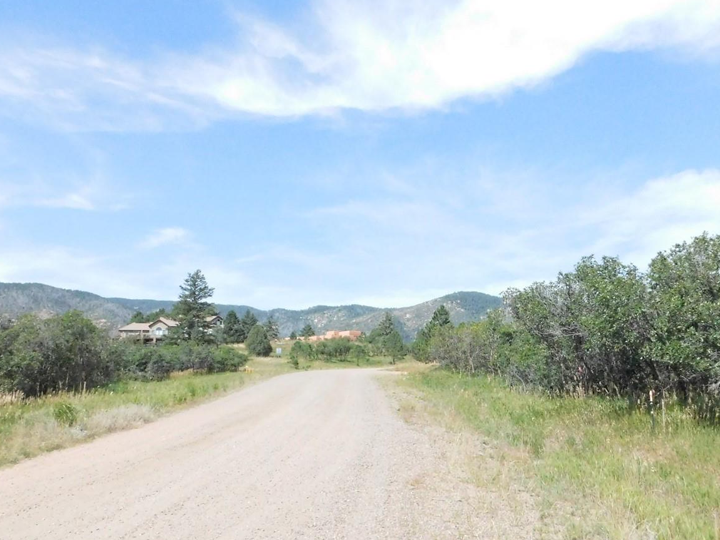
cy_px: 280
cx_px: 414
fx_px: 666
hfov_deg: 56.6
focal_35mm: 32
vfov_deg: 44.2
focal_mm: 4
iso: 800
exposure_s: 1/1500
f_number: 6
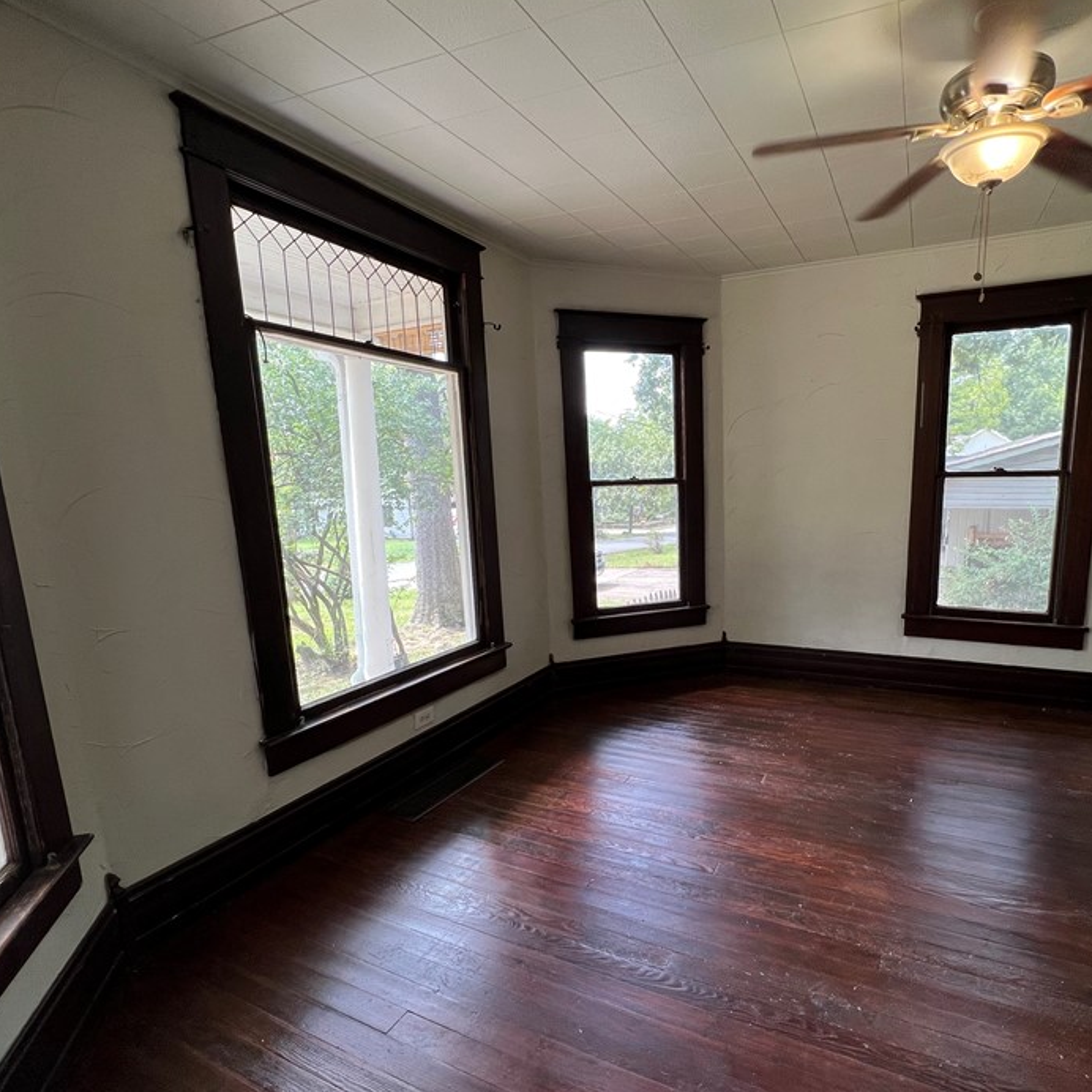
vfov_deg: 83.8
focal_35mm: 17
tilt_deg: -11.5
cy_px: 587
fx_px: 607
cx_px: 649
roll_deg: +1.3
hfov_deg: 83.1
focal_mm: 1.57
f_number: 1.8
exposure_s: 1/120
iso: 64
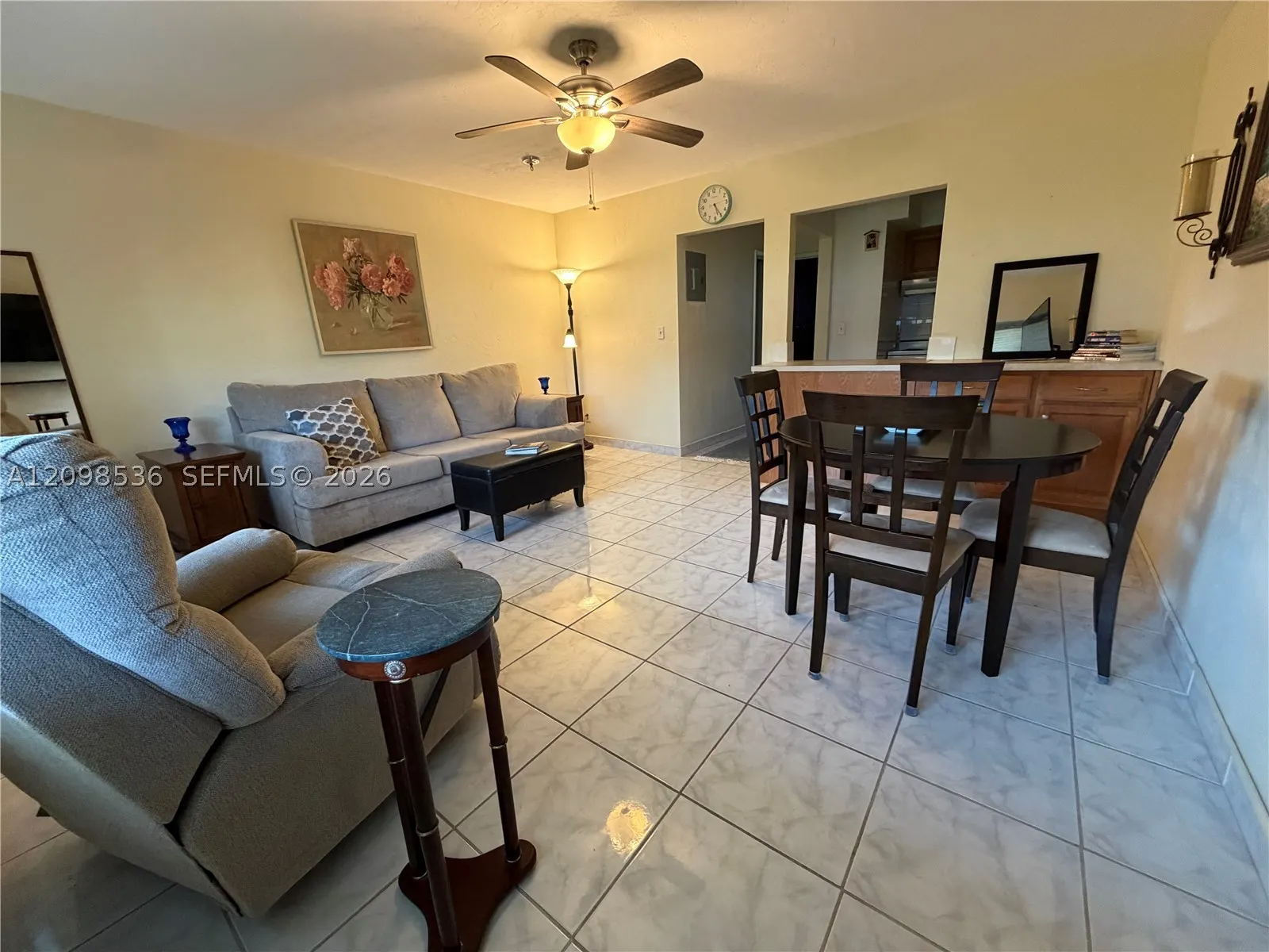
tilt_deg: -16.4
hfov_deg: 102.1
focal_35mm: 14
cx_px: 634
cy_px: 476
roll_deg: +3.0
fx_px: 513
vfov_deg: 85.7
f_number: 2.2
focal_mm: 2.22
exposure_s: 1/60
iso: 400
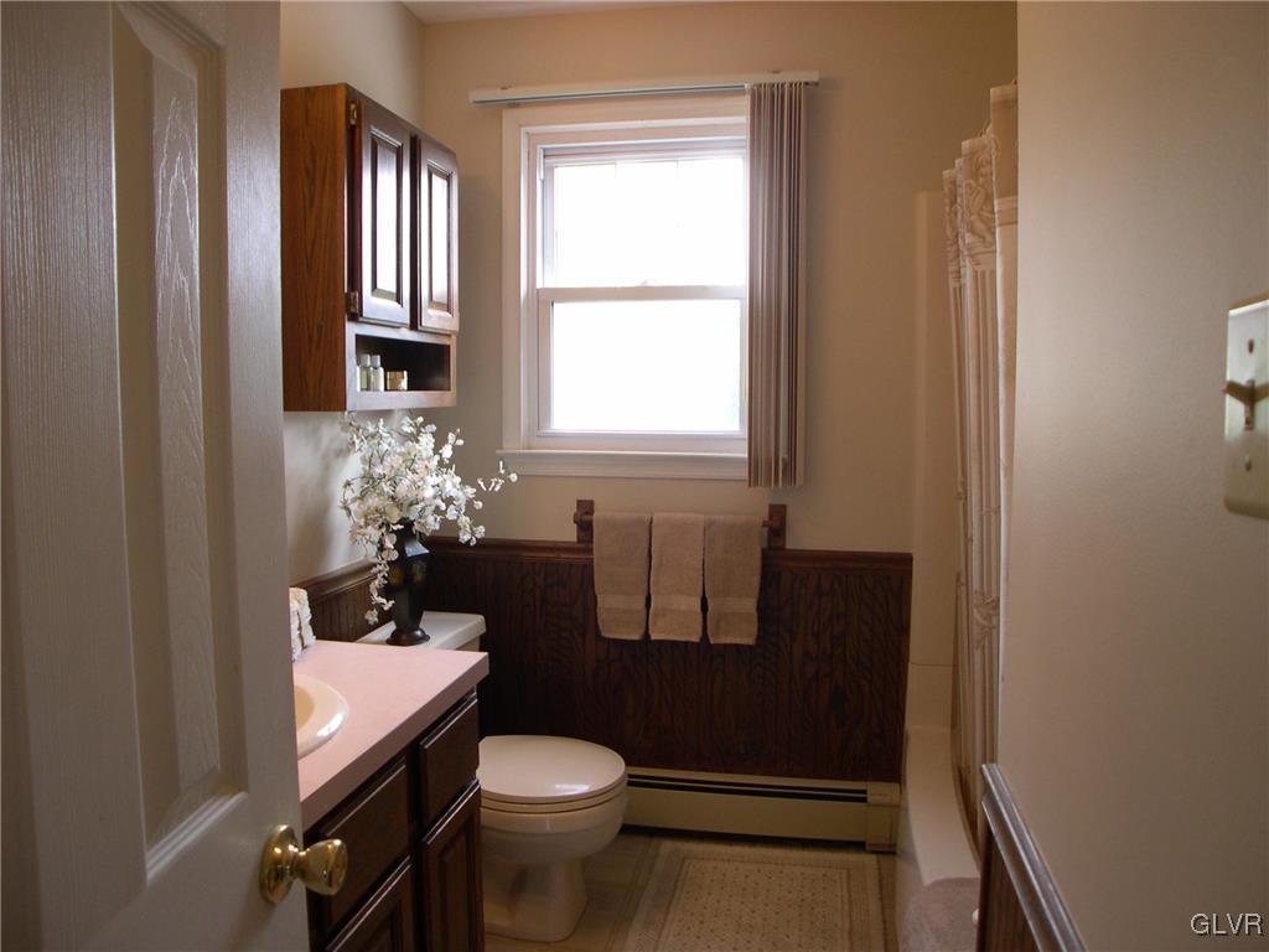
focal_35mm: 38
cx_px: 634
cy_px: 476
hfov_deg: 49.0
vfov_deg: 37.7
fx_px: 1393
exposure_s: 1/23.8
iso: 100
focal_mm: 8
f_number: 2.8
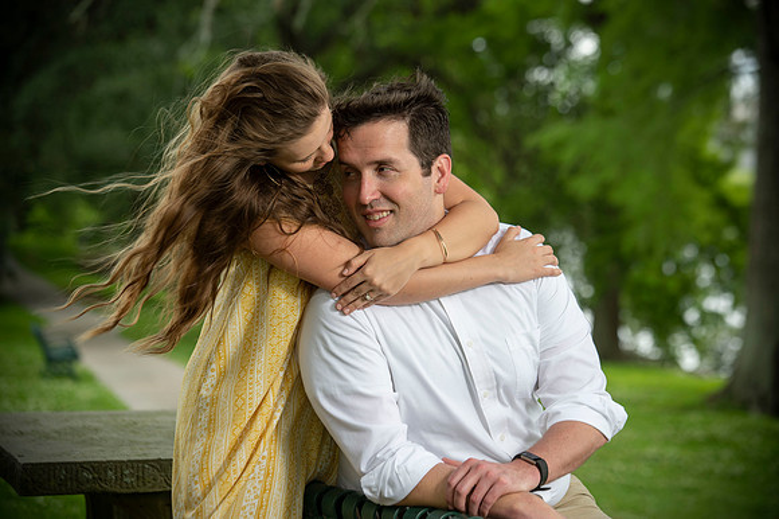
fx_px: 2811
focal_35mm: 130
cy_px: 260
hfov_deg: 15.8
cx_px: 390
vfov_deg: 10.5
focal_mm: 130
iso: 125
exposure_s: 1/125
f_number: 5.6
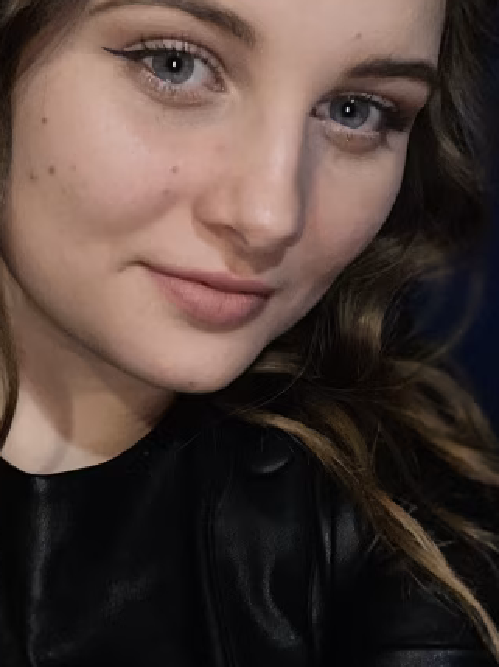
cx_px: 95
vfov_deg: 34.4
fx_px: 1078
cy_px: 328
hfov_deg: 25.6
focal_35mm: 56
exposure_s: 1/25
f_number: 2.2
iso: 125
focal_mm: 2.71
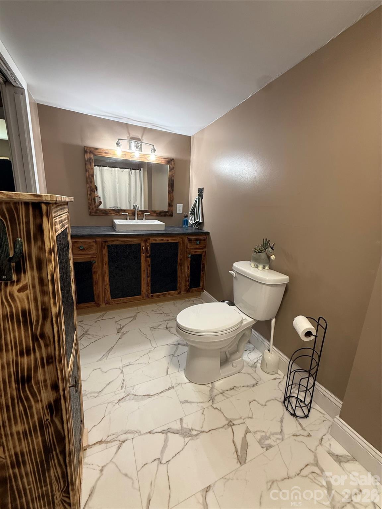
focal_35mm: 14
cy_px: 254
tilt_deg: -14.0
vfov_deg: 102.1
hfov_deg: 85.7
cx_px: 191
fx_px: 206
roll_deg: -3.4
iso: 200
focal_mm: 2.22
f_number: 2.2
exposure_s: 1/60
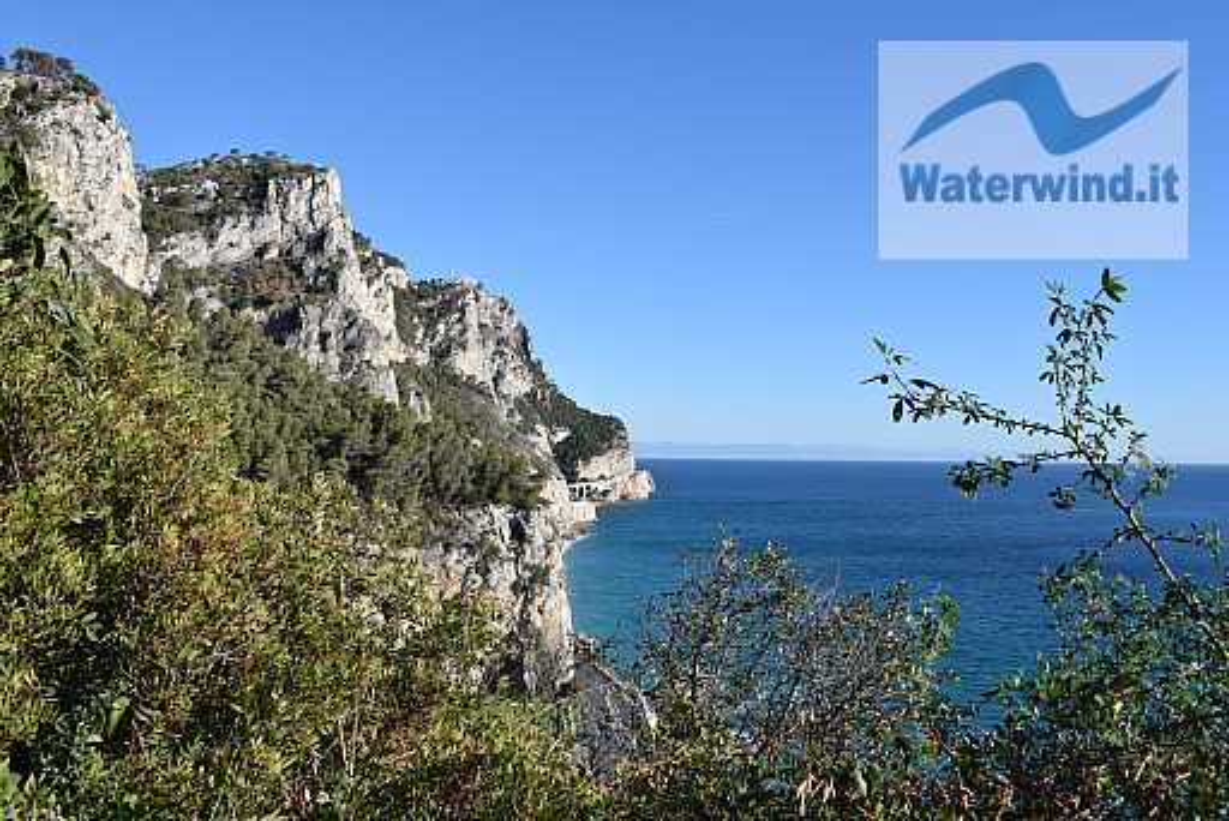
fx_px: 1025
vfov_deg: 43.7
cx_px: 614
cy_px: 410
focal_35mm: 30
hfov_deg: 61.9
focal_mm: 20
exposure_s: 1/400
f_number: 10
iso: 200
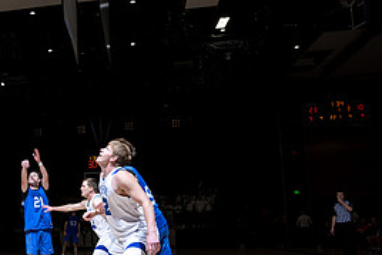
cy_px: 175
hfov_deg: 35.0
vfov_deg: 25.9
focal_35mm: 52
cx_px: 9
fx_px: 552
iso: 100
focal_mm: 24
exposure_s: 1/60
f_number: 6.3
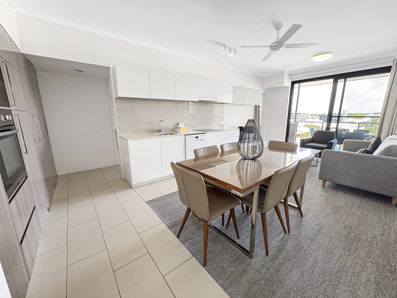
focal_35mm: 14
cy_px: 149
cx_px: 198
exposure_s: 1/99
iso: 160
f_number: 2.2
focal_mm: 2.22
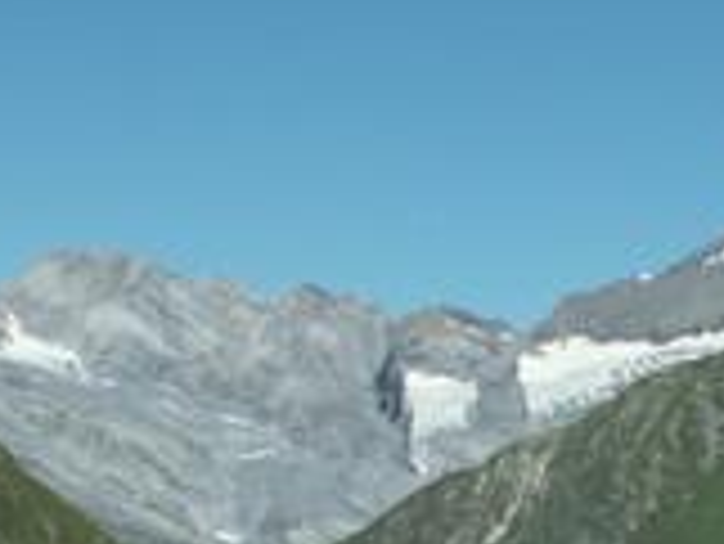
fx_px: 2909
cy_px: 495
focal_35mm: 139
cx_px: 625
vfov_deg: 10.6
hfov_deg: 14.1
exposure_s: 1/250
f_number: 7.1
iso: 50
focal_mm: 5.86
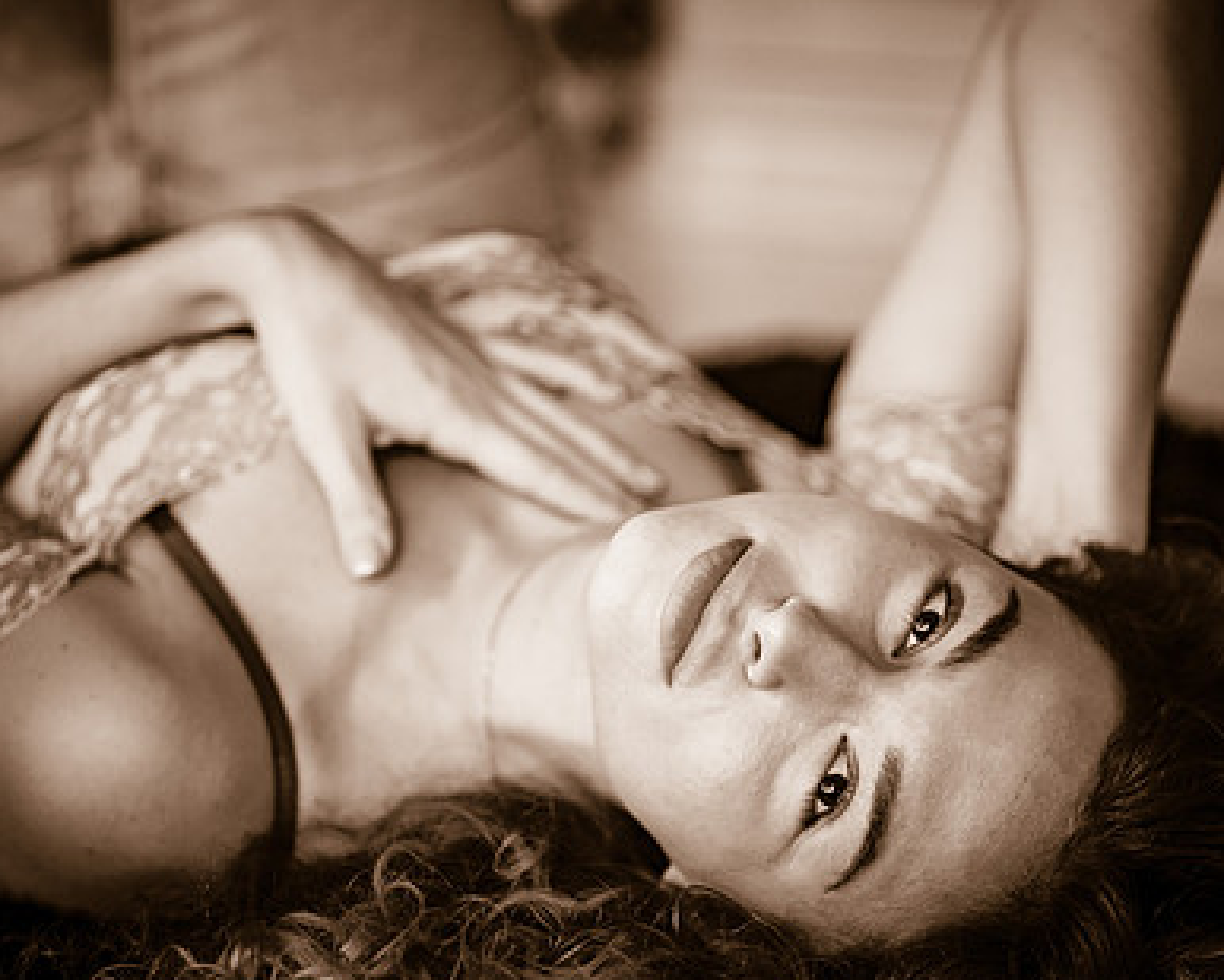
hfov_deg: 16.0
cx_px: 653
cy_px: 522
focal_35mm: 120
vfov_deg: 12.9
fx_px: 4348
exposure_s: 1/200
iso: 500
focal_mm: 85
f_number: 1.8
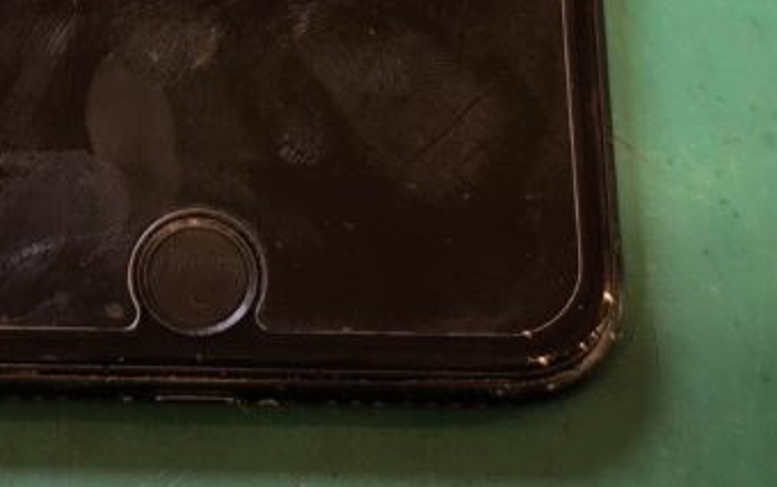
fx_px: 2733
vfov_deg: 9.8
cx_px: 55
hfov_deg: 15.9
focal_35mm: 129
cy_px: -273
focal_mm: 6.14
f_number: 1.65
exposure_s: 1/100
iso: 250
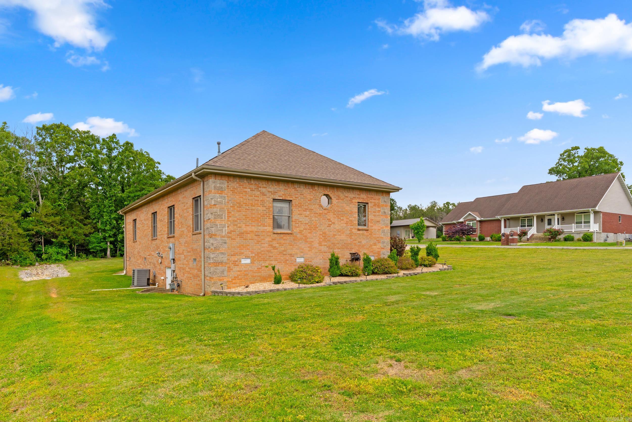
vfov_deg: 58.5
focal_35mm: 21
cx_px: 316
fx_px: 377
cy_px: 211
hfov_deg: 80.0
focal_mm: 14.3
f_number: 8
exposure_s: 1/125
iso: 400
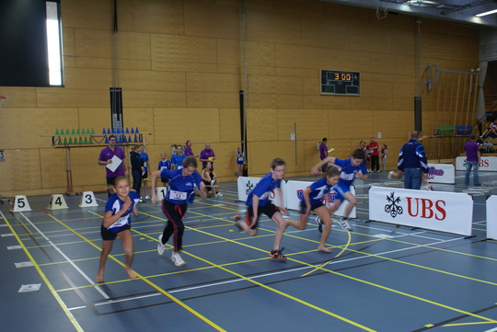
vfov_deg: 36.9
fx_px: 497
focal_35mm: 36
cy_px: 166
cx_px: 248
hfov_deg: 53.1
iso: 400
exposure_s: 1/60
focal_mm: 24
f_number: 4.5
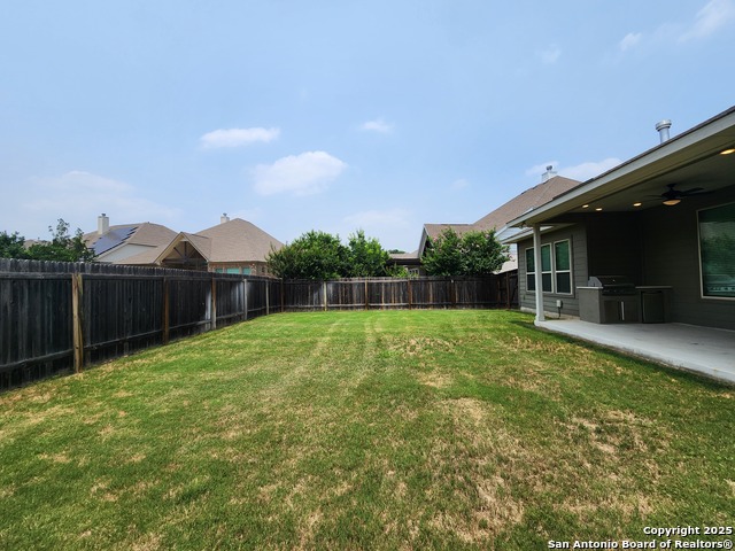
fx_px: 276
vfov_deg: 89.9
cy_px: 276
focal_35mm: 13
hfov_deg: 106.2
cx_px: 368
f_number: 2.2
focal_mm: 2.2
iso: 50
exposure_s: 1/2730
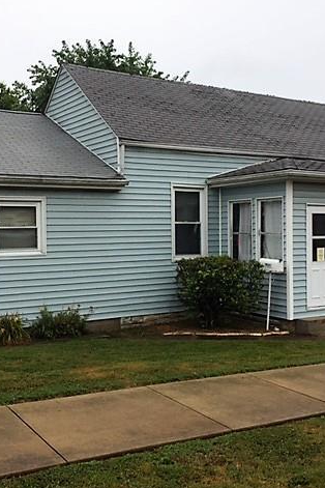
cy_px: 246
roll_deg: -0.3
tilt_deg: -0.1
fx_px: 555
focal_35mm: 41
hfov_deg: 32.6
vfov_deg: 47.4
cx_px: 138
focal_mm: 4.15
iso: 32
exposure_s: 1/1041
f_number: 2.2
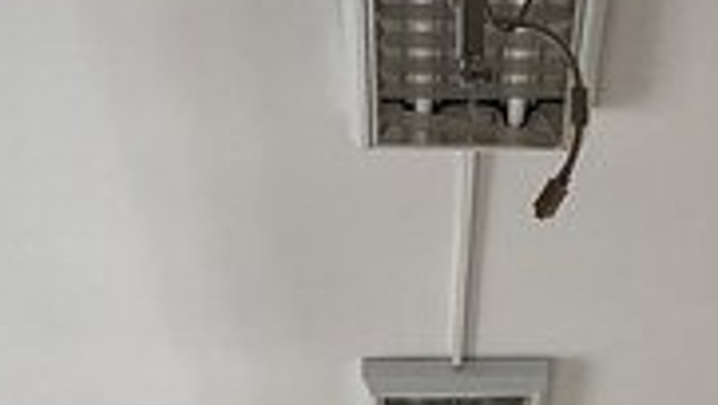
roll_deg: -0.2
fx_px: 3048
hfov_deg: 13.4
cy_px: 1279
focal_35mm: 160
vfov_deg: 6.8
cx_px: 452
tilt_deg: +0.0
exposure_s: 1/121
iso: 100
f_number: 1.8
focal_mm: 4.25
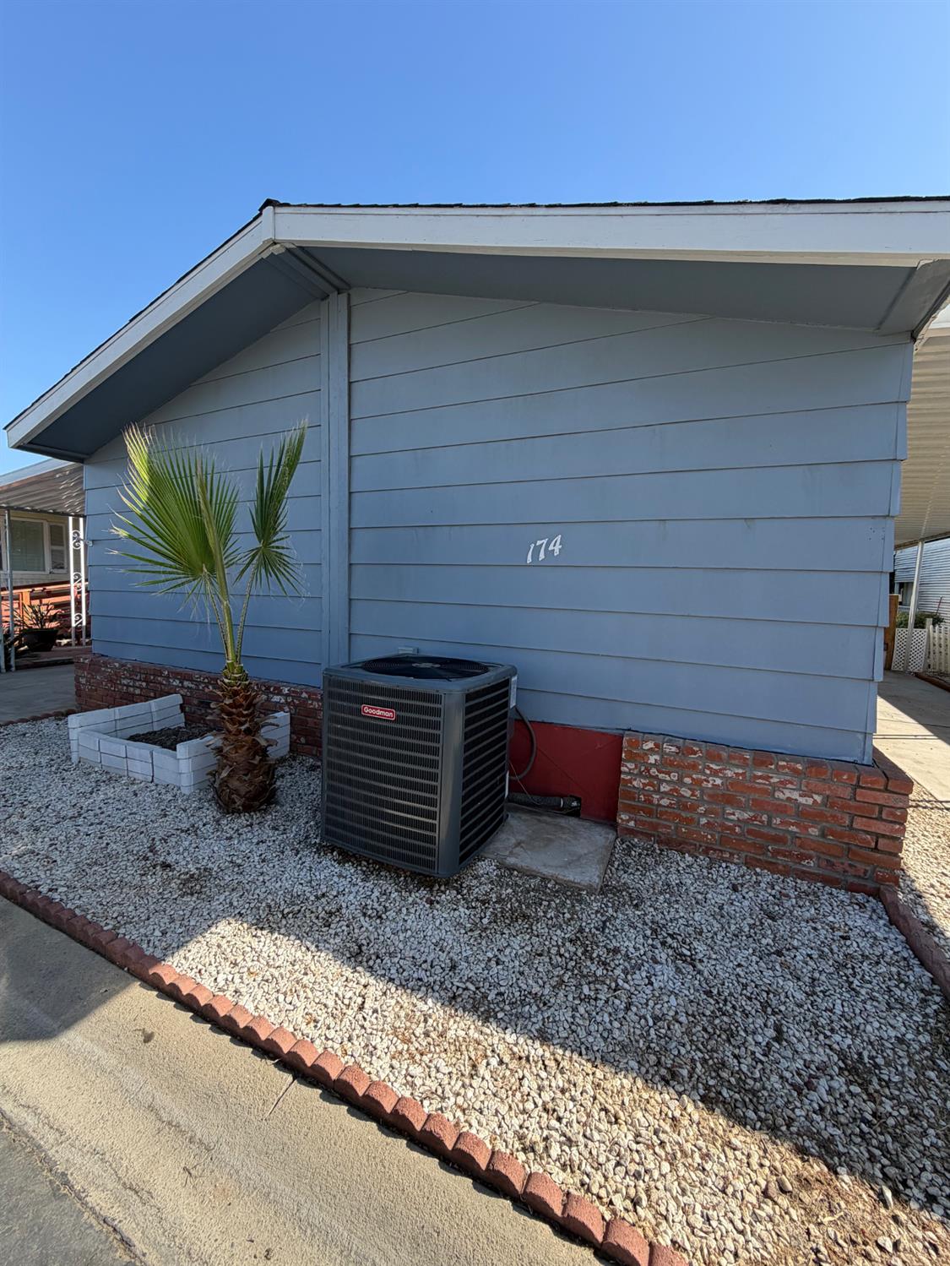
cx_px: 475
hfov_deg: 85.7
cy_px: 633
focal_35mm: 14
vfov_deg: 102.0
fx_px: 512
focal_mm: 2.22
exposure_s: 1/527
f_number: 2.2
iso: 40
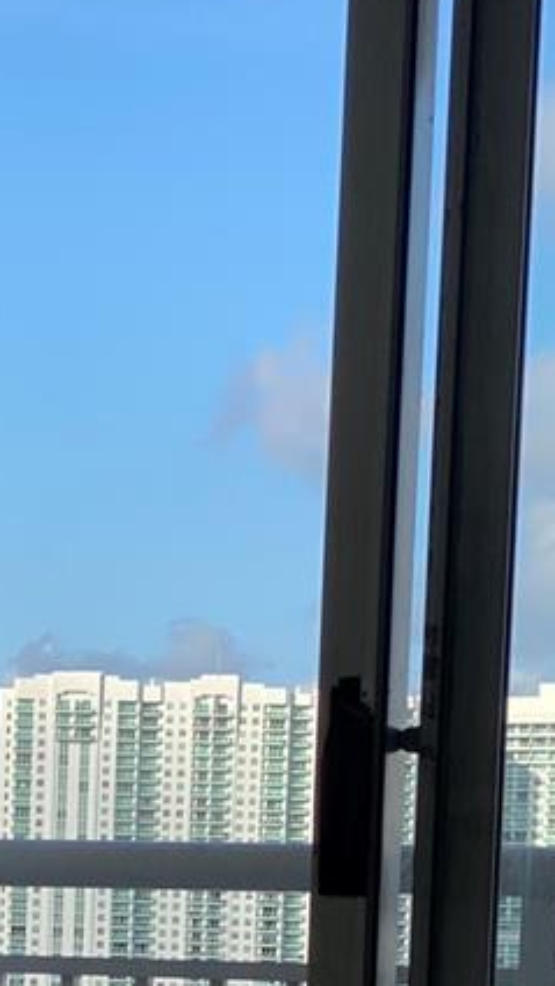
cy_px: 1322
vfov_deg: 12.9
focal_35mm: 160
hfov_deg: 7.5
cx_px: -84
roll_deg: -2.0
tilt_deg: -4.2
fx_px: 4187
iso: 20
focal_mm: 6
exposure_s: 1/657
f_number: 2
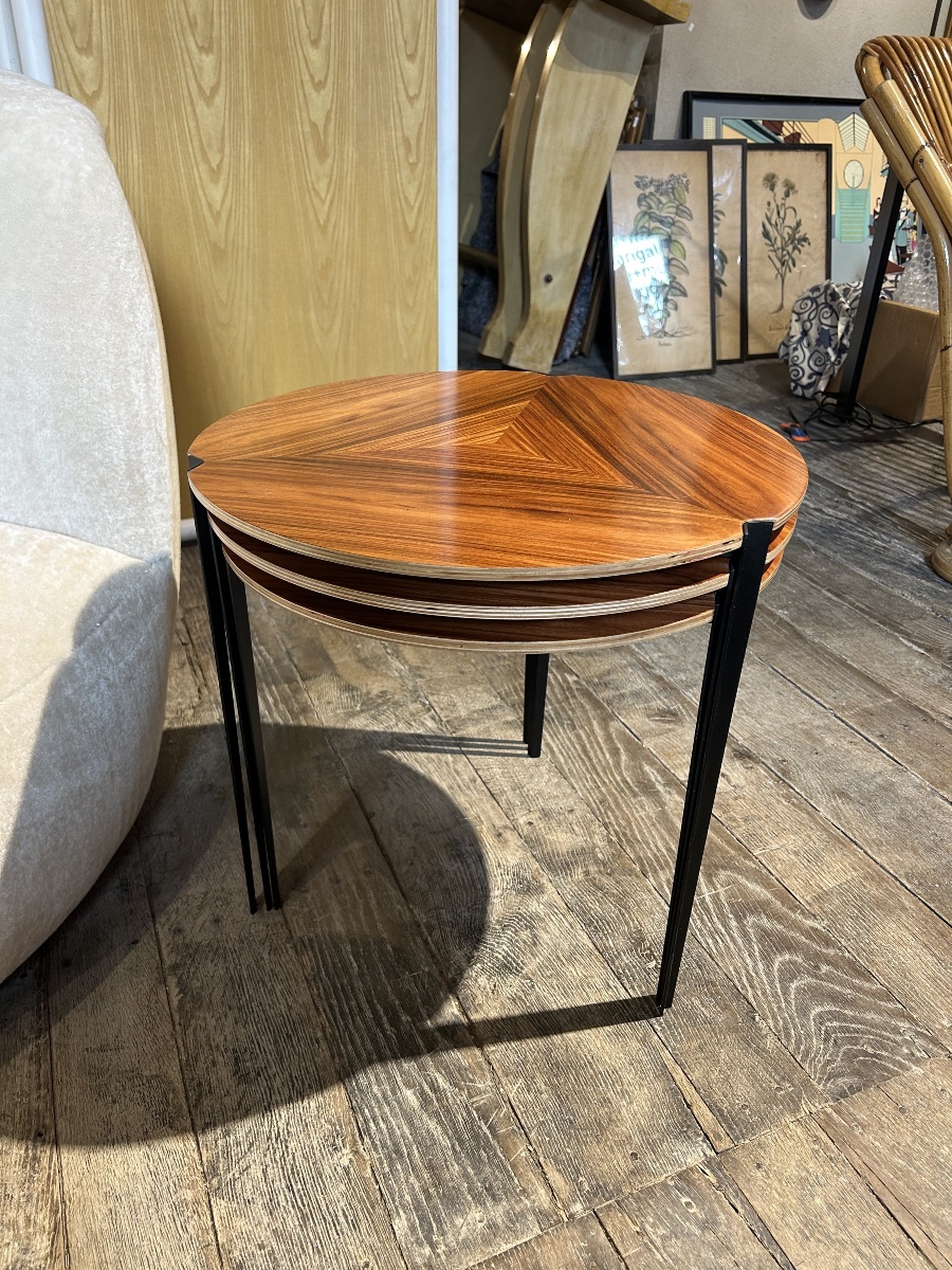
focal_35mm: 26
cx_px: 476
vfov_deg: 67.3
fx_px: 953
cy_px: 635
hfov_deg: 53.1
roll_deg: -1.0
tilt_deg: -29.3
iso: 125
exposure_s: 1/100
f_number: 1.5
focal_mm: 5.7
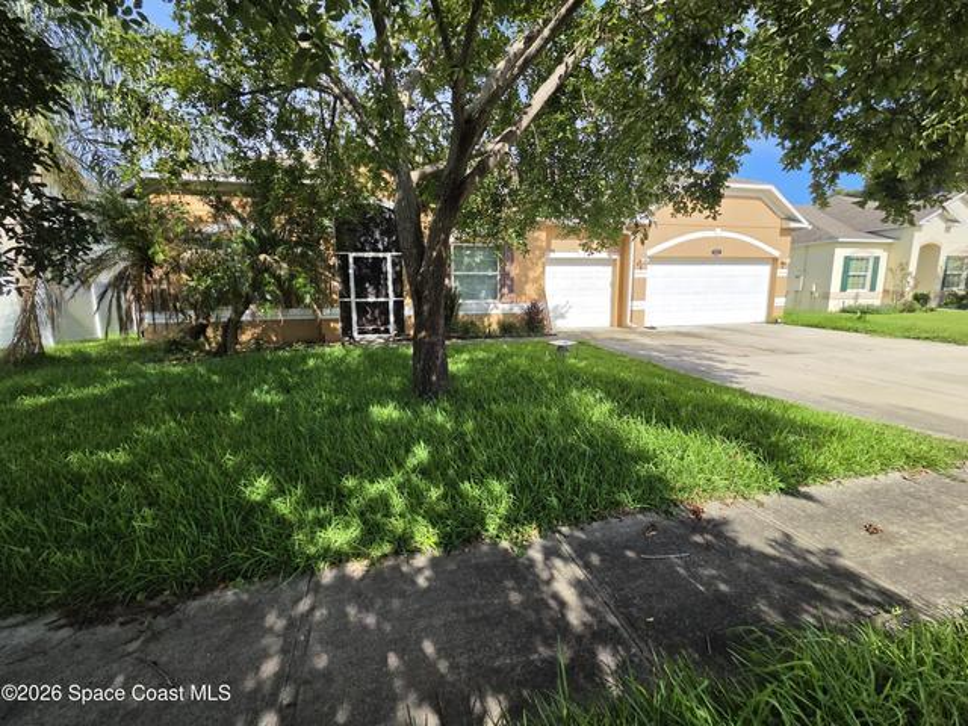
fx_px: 364
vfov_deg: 89.9
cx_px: 484
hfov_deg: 106.2
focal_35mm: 13
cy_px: 363
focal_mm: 2.2
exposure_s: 1/3697
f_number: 2.2
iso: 100
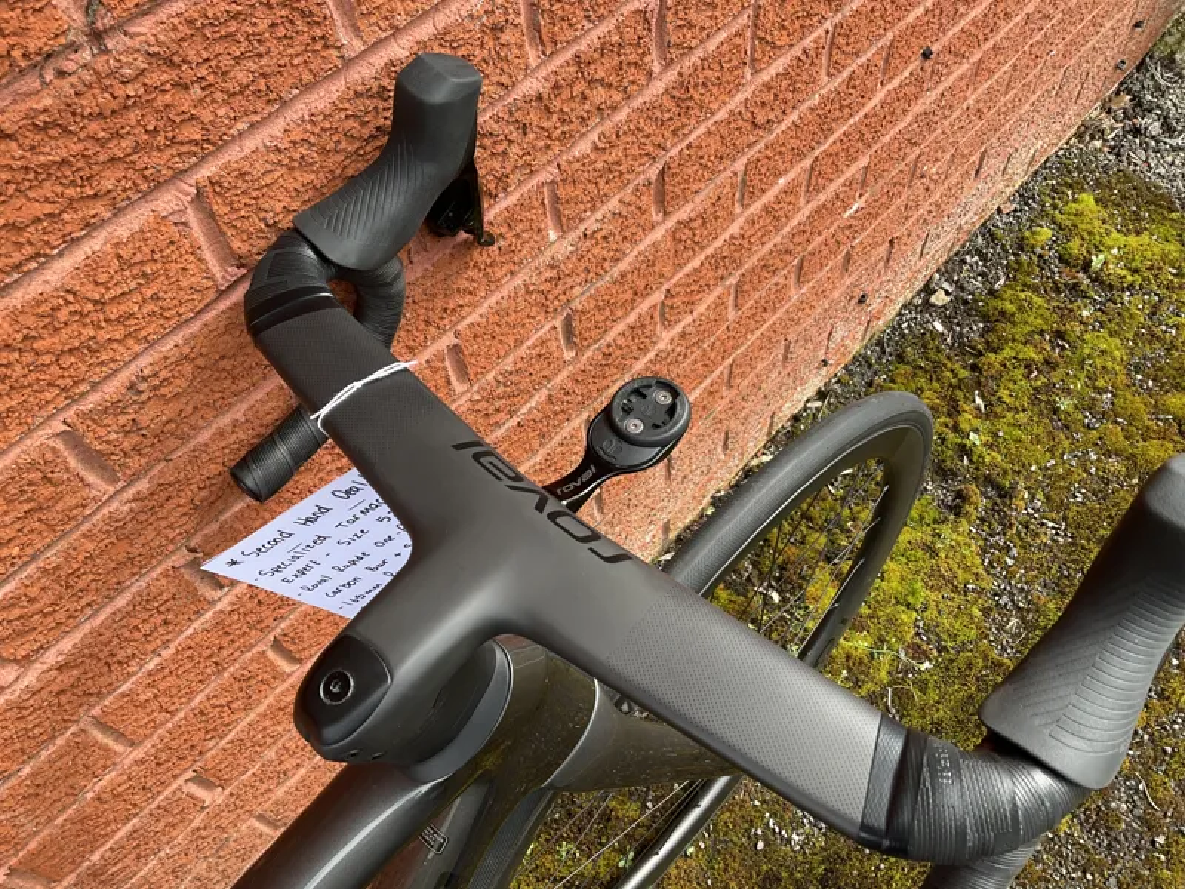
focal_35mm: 29
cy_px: 444
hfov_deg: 61.7
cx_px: 592
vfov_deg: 48.2
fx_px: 993
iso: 20
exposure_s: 1/236
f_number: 1.8
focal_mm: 3
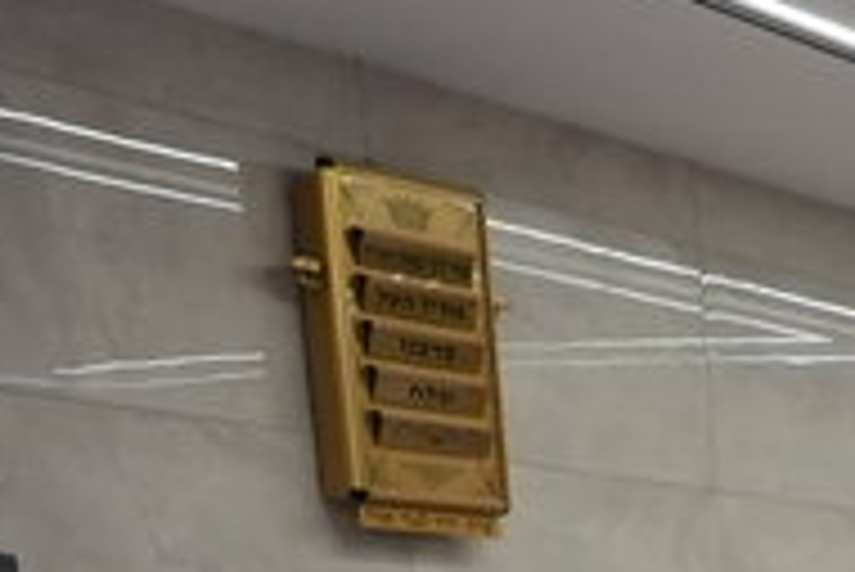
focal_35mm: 125
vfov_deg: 8.8
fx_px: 2971
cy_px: 1759
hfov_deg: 13.9
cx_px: 1714
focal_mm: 17
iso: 2500
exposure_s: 1/200
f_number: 5.6
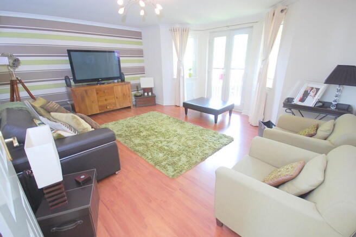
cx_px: 178
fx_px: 148
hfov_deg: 100.4
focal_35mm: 15
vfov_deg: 77.2
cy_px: 118
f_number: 4
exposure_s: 1/30
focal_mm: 10
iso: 560
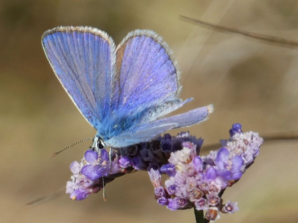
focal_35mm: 700
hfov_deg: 2.8
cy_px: 112
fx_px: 6027
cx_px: 149
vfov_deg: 2.1
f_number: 5.6
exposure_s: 1/160
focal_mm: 125.5
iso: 80
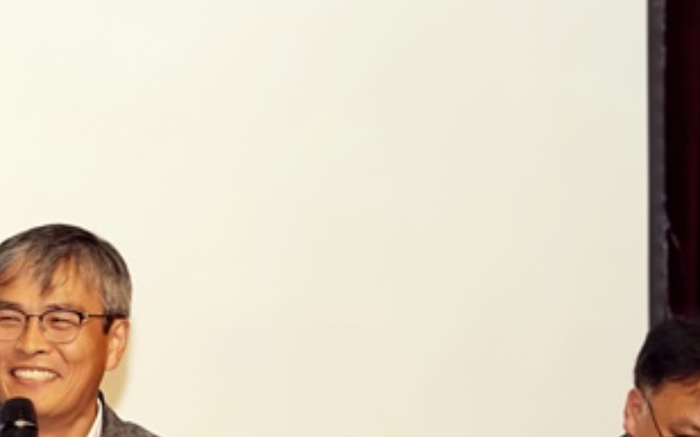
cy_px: 386
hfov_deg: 9.3
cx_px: 16
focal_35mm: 224
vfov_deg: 5.8
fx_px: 4273
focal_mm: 85
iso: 400
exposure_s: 1/60
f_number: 5.6
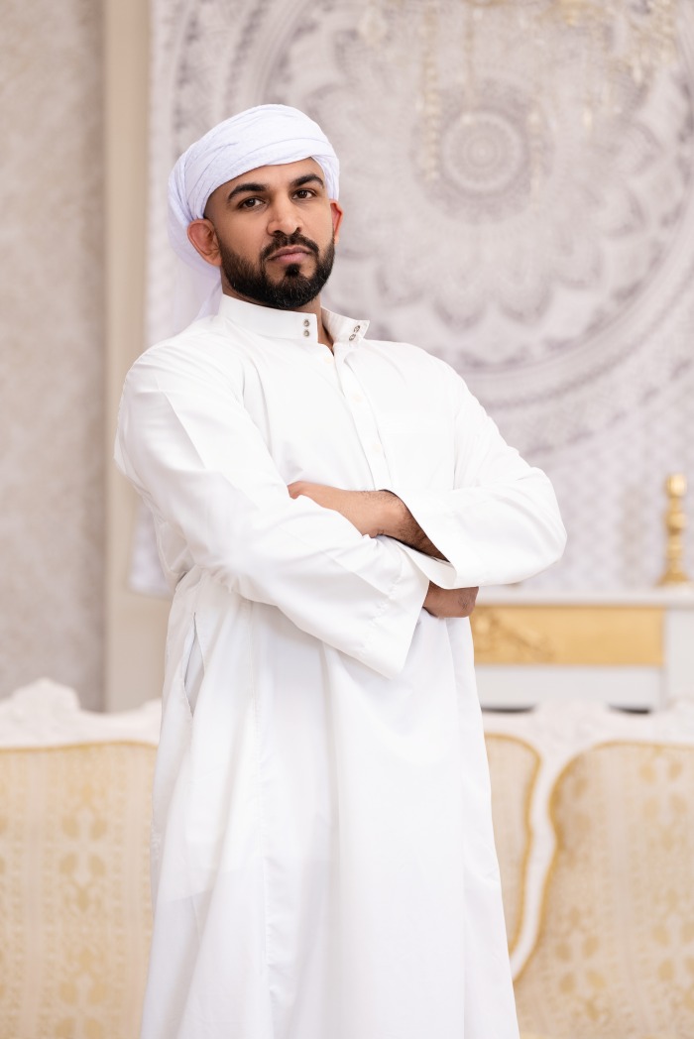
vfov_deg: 16.6
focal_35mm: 123
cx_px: 347
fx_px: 3552
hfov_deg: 11.2
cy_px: 520
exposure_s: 1/200
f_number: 2.8
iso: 500
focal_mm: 123
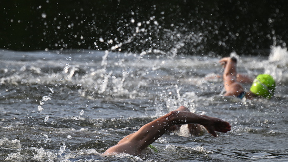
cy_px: 85
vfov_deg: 1.4
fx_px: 6429
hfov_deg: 2.6
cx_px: 144
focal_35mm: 842
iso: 1100
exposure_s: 1/800
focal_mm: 800
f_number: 11
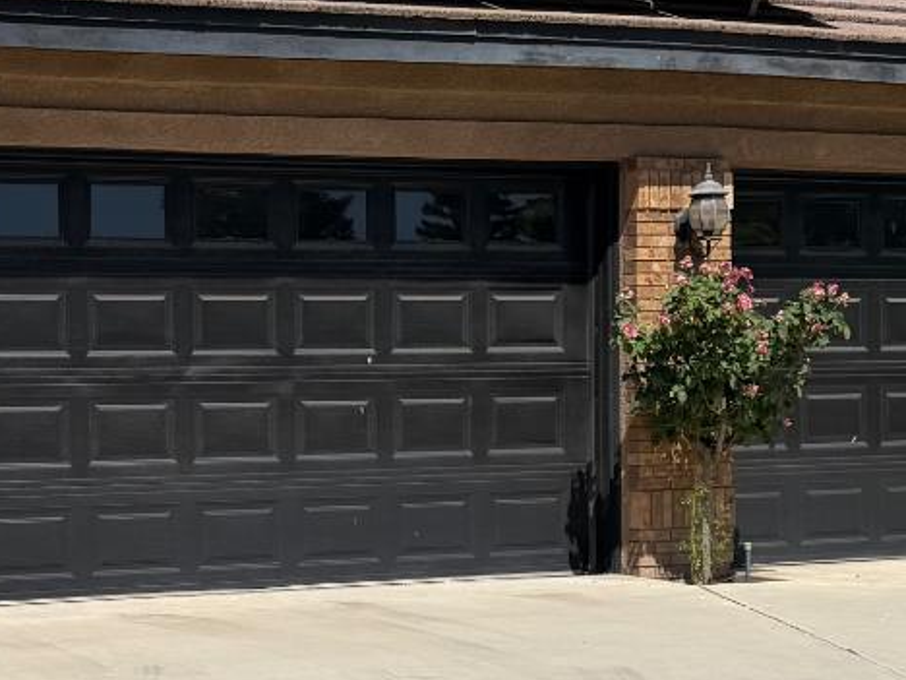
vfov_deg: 19.1
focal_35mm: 77
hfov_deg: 24.1
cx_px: -25
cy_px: 452
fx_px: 2015
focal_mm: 6.76
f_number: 1.78
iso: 80
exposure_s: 1/7353
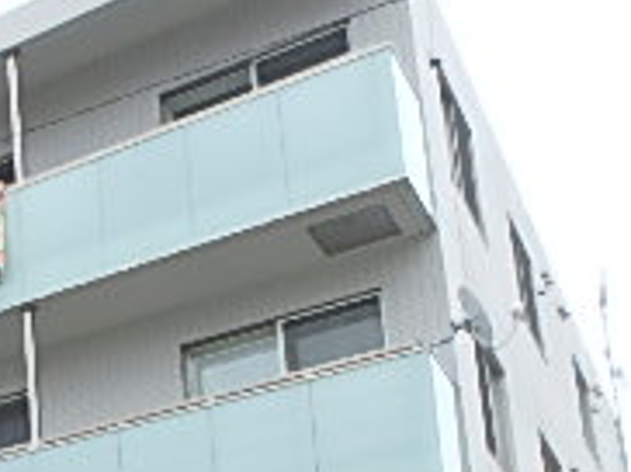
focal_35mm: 74
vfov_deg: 17.7
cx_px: -215
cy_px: 715
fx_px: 1347
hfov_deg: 23.1
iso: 125
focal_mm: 3.7
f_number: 3.5
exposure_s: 1/800
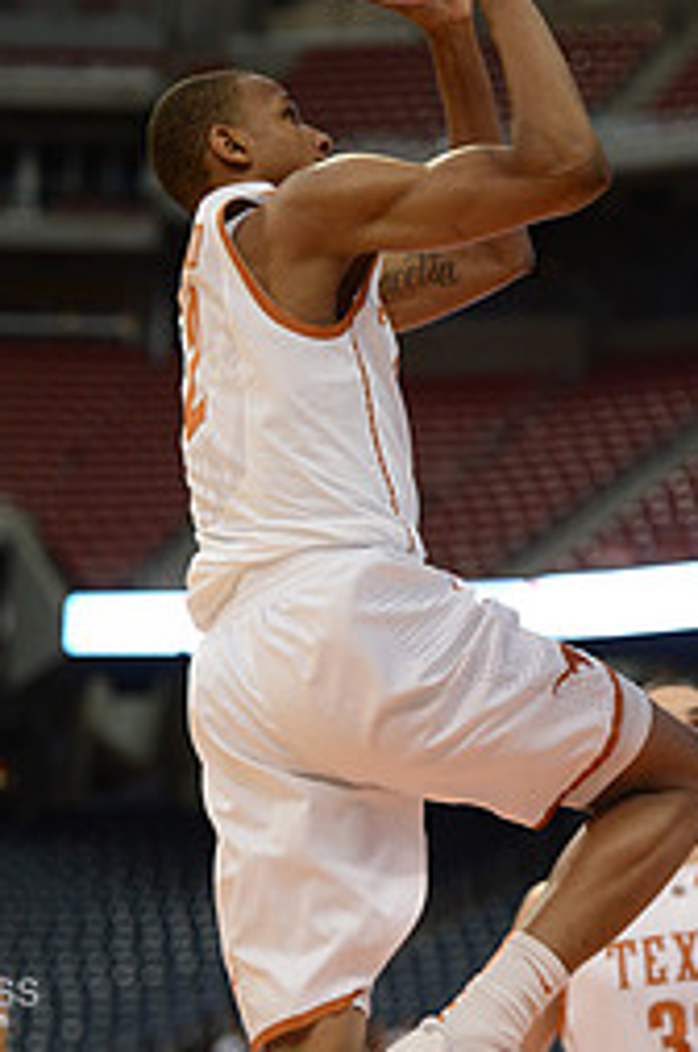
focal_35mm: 153
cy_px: 628
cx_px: 347
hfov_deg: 8.9
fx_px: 4462
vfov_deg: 13.4
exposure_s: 1/1250
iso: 2000
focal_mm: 86
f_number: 2.8
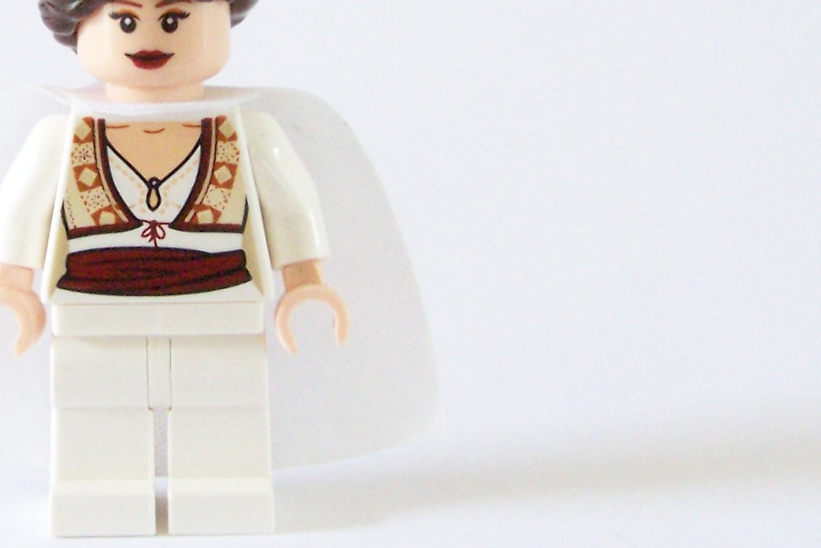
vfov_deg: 14.6
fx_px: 2121
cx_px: 190
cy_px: 107
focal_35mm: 93
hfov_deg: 21.7
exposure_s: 1/6
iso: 400
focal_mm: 6.3
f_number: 7.1
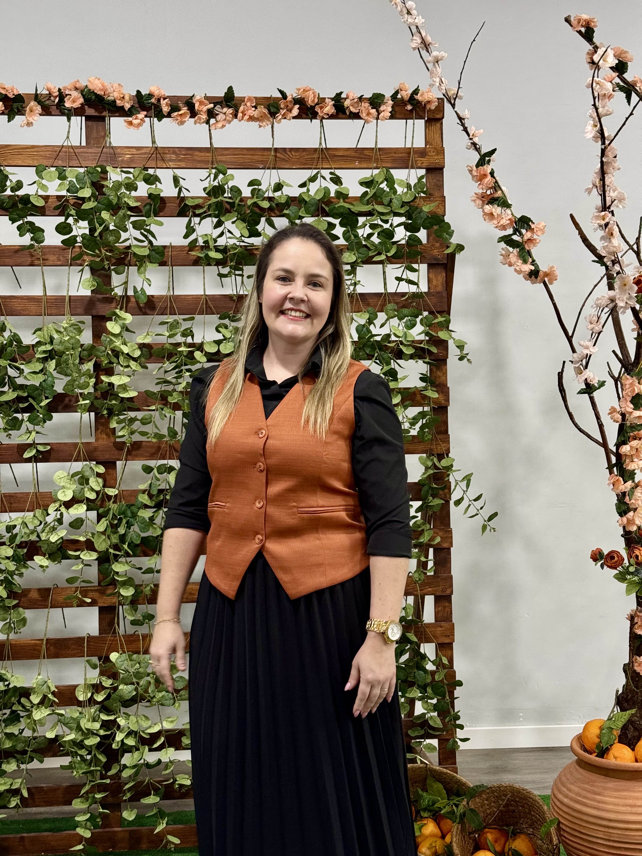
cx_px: 321
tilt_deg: -5.1
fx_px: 1187
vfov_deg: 39.7
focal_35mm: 48
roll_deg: +0.7
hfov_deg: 30.3
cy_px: 428
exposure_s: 1/33
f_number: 1.78
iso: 200
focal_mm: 6.76
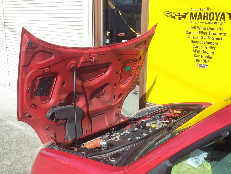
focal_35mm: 42
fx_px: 280
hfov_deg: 44.8
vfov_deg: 34.3
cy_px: 87
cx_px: 116
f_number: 5
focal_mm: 7.5
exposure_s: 1/400
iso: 125
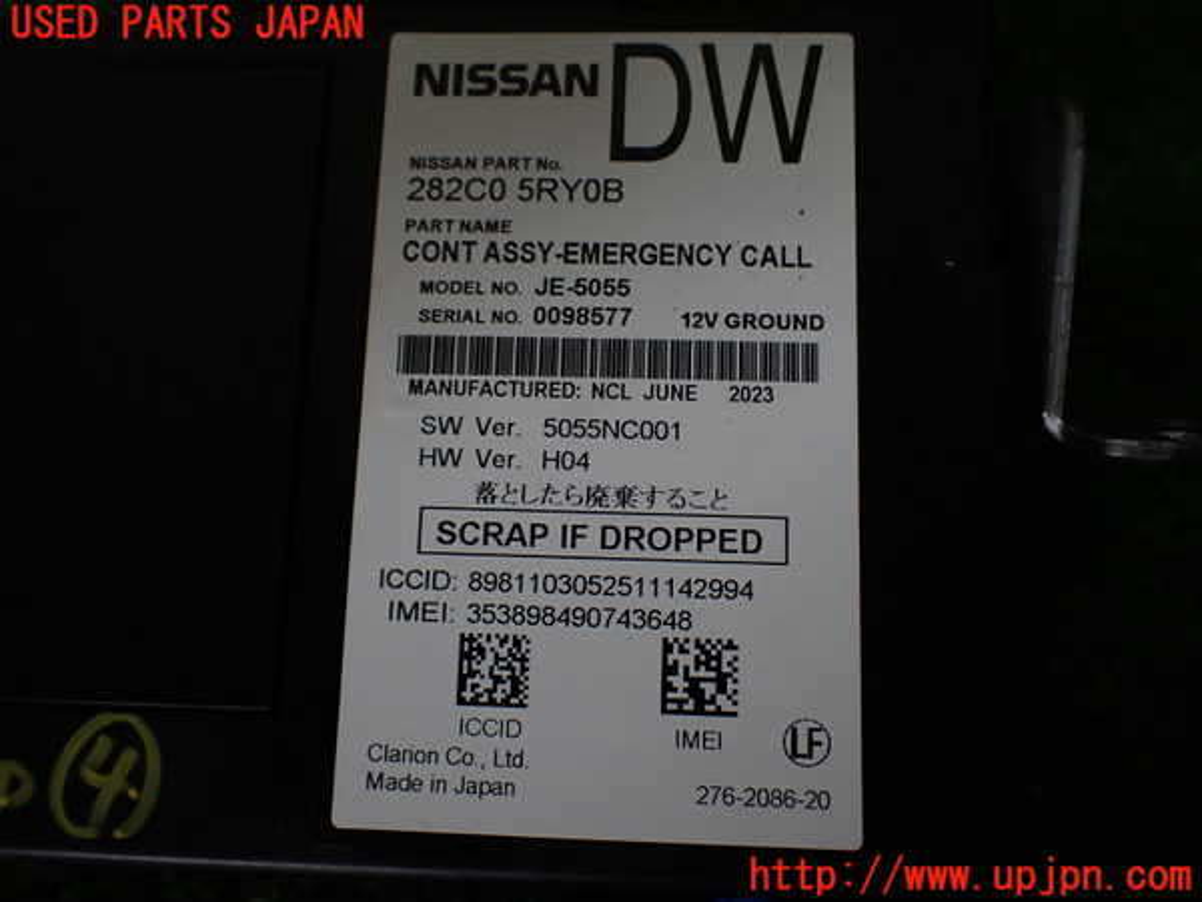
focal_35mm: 30
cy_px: 451
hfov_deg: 60.0
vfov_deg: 46.8
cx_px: 601
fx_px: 1042
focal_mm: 5.4
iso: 125
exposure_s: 1/125
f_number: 2.3
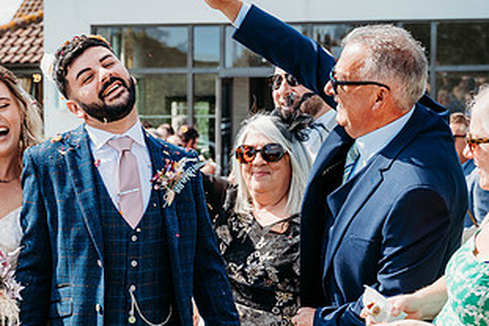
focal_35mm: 110
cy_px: 222
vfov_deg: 12.4
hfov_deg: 18.4
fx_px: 1493
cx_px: 82
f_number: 5
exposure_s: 1/800
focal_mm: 59
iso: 250
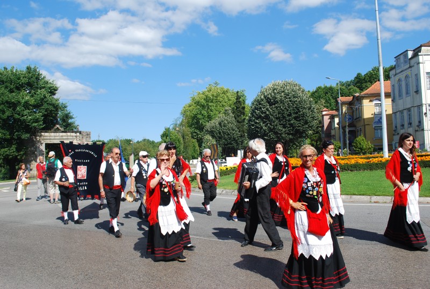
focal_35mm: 30
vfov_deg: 43.8
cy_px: 144
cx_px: 215
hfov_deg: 61.8
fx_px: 359
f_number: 8
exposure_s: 1/250
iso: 100
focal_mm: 20
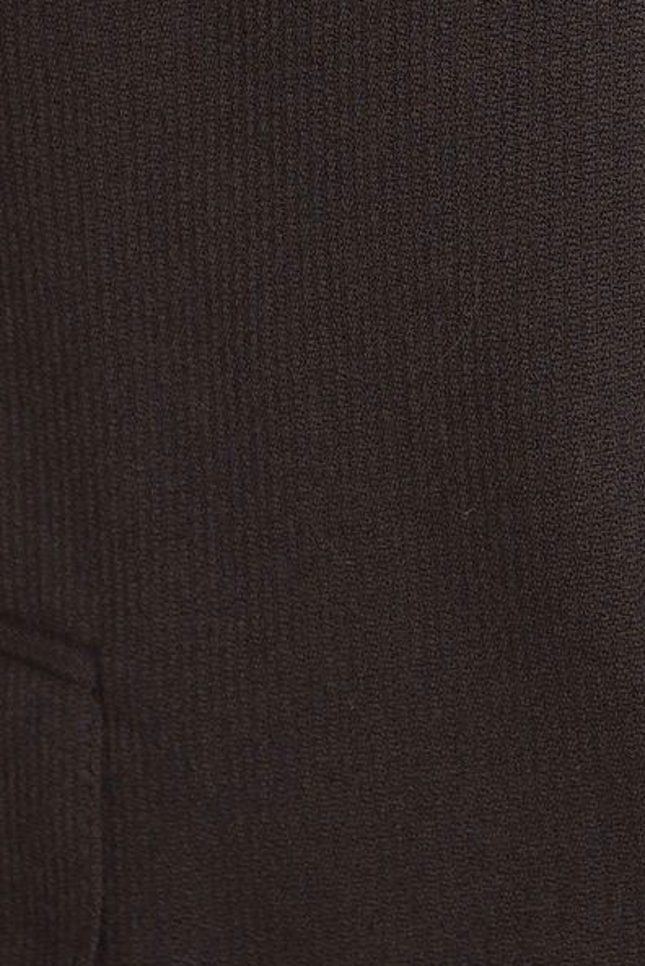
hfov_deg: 5.9
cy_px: -427
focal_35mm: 233
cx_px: 808
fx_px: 6254
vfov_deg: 8.6
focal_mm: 32
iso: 400
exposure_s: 1/60
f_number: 4.5
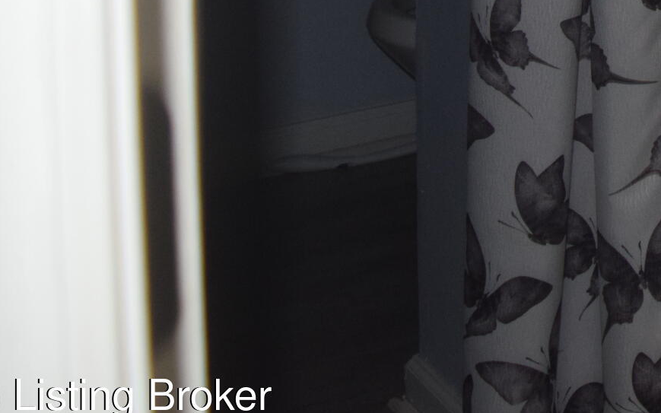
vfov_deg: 12.7
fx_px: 1711
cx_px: 1012
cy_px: -296
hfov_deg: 19.0
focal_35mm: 95
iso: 800
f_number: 3.5
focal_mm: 18
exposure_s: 1/60
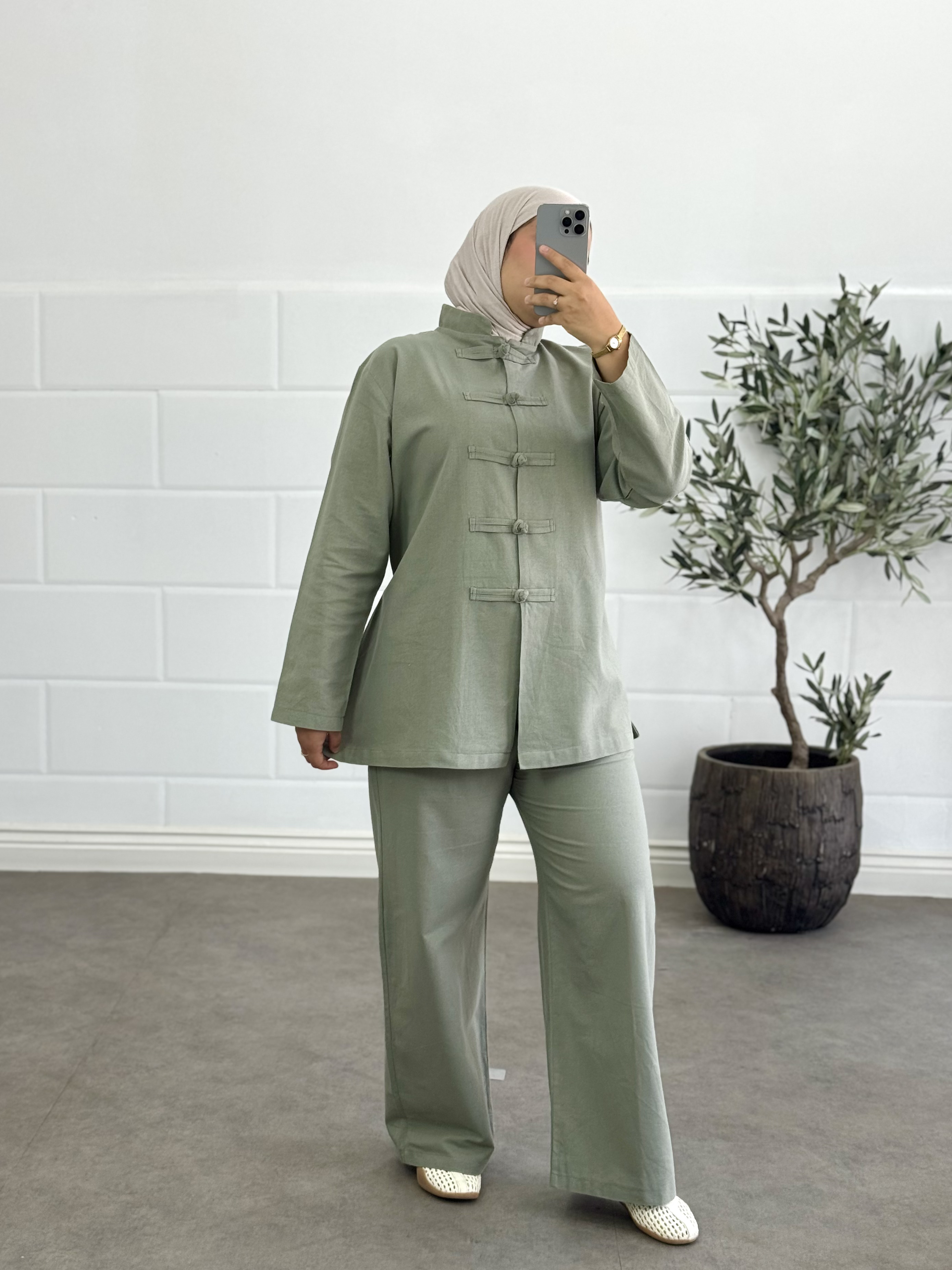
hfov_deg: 30.3
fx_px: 1760
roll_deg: +1.5
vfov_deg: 39.7
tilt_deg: -17.1
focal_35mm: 48
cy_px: 635
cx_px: 476
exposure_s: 1/153
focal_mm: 6.76
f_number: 1.78
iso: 50
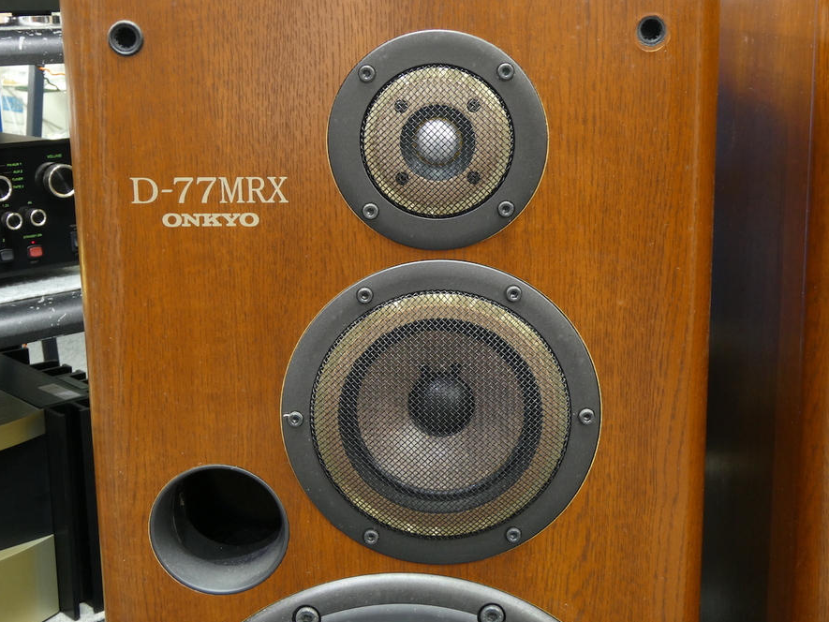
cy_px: 299
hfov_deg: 37.5
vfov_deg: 28.6
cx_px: 402
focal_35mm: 51
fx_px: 1222
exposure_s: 1/1.6
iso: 200
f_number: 4
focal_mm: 8.4
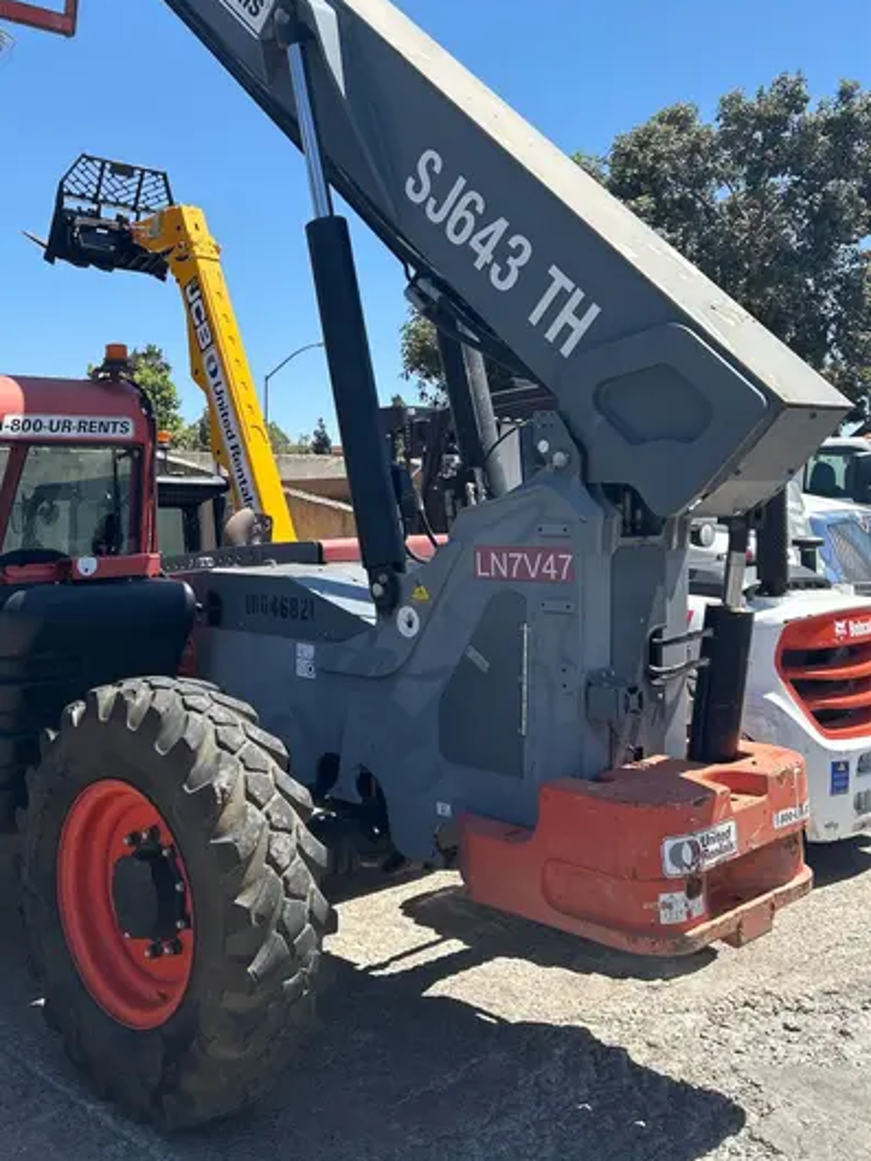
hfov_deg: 39.1
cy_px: 425
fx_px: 1207
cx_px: 270
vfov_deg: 50.7
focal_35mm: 36
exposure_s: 1/2994
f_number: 1.5
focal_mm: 5.7
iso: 50
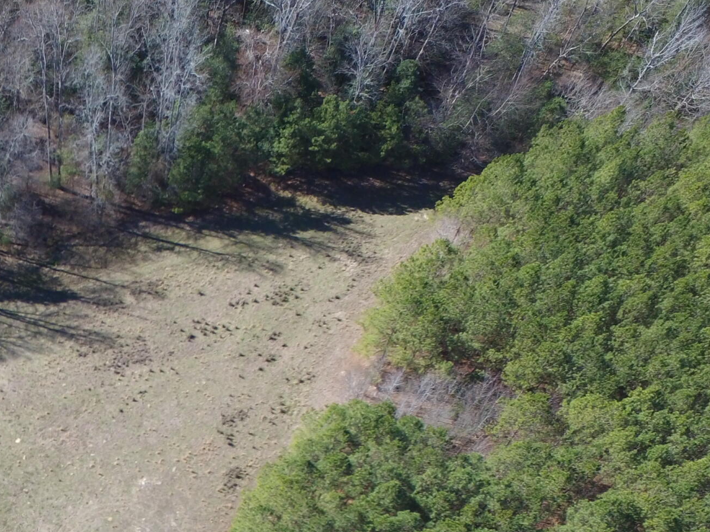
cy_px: 523
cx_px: 11
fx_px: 943
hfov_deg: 37.2
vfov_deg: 29.6
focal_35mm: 46
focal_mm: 3.61
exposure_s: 1/100
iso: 198
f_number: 2.8
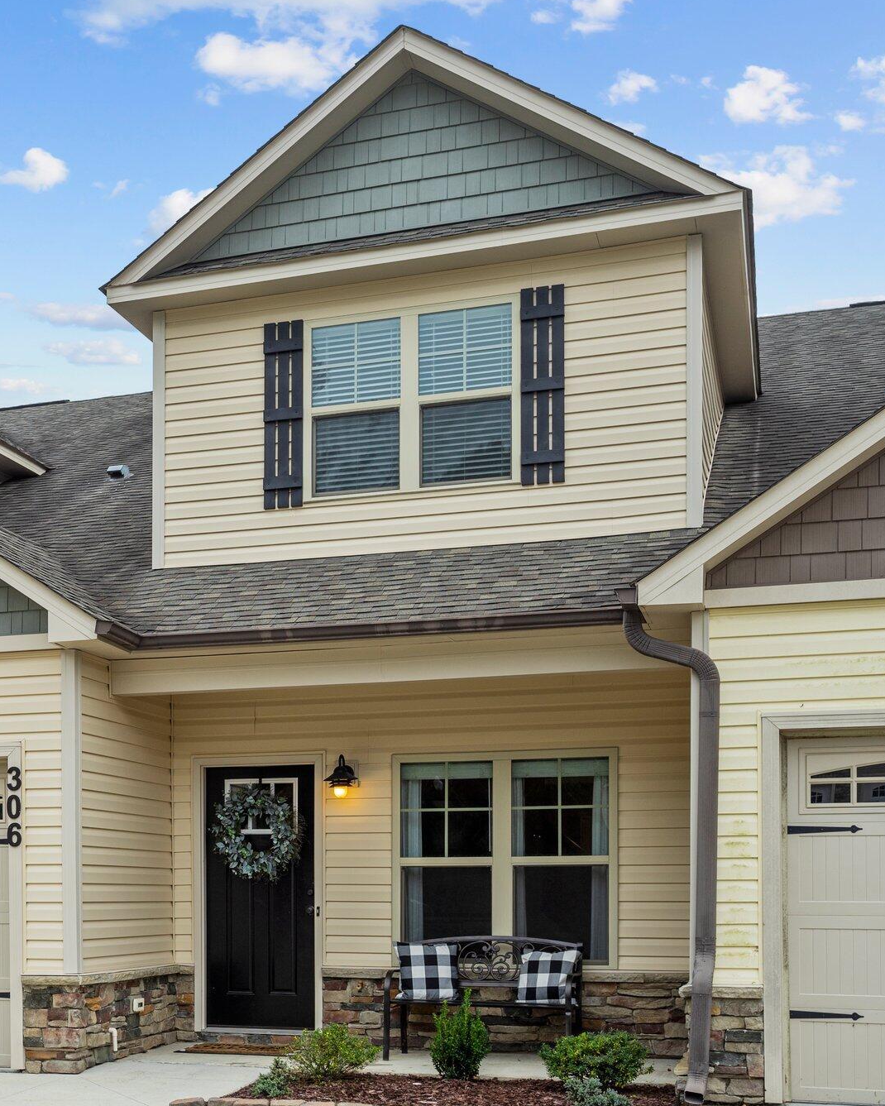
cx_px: 209
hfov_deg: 32.1
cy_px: 546
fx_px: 1506
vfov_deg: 40.3
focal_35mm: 46
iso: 125
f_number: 8
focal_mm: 32
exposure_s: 1/100
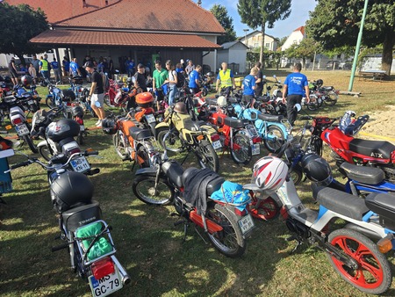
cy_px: 148
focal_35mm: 23
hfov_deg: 73.9
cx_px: 198
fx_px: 263
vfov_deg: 58.9
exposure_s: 1/401
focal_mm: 6.3
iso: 12
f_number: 1.7
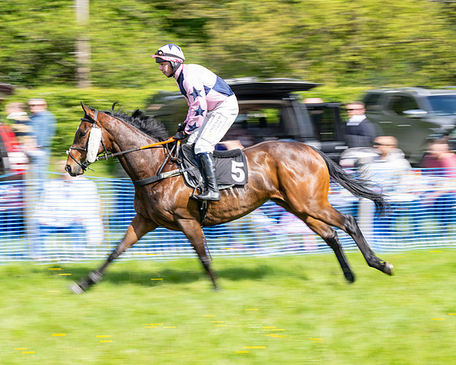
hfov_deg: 16.0
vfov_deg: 12.8
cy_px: 180
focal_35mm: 120
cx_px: 195
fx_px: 1621
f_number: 8
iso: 100
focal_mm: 98
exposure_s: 1/100
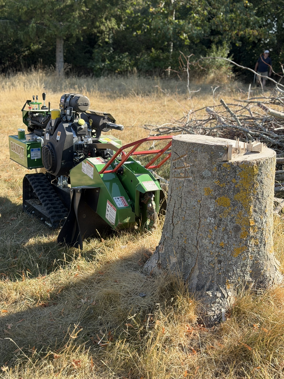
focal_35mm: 48
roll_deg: -0.6
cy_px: 190
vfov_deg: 39.7
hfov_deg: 30.3
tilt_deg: -14.0
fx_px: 525
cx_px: 142
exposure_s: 1/1307
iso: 80
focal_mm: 6.76
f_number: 1.78
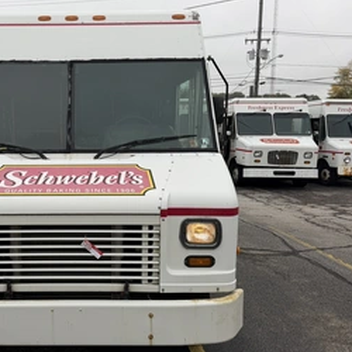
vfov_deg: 48.5
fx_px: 391
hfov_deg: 46.2
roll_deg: -1.8
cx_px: 76
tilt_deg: -4.3
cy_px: 176
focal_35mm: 34
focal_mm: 6.76
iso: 80
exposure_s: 1/1139
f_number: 1.78
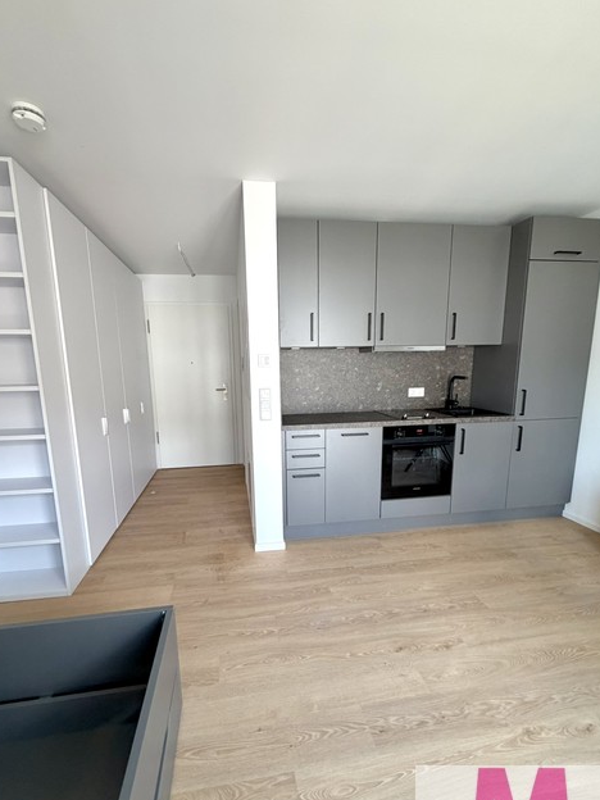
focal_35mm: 16
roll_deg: +1.6
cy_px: 435
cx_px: 284
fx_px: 370
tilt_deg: -10.5
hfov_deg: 78.0
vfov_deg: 94.3
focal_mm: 2.22
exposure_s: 1/121
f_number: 2.2
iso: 250
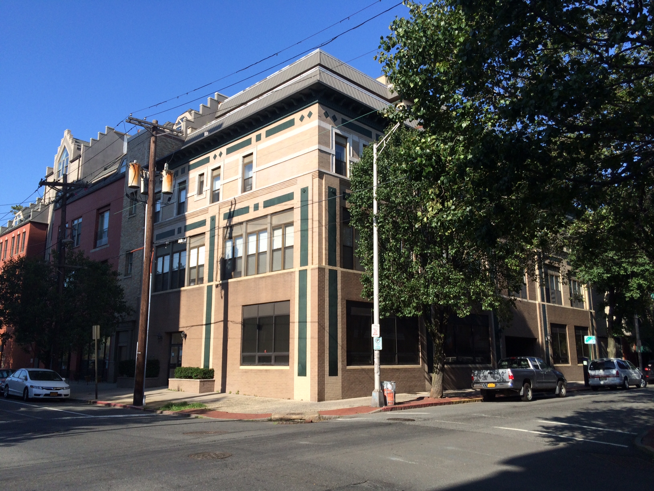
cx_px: 327
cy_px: 246
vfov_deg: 46.8
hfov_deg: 60.0
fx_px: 567
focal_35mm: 30
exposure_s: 1/1466
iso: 32
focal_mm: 4.12
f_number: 2.2
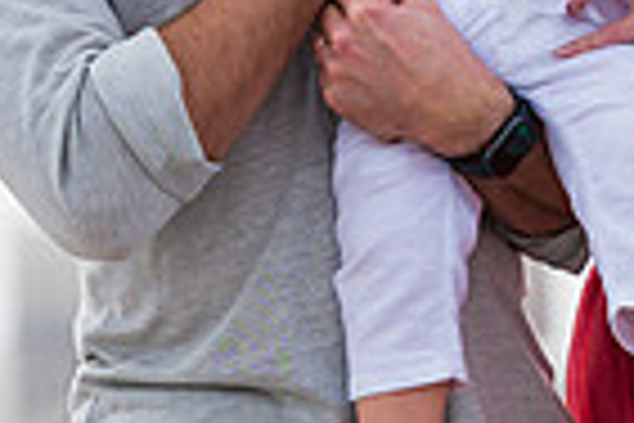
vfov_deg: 2.4
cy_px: -198
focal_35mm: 574
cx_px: 926
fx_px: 10108
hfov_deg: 3.6
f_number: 4
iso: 200
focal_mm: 140
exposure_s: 1/2000
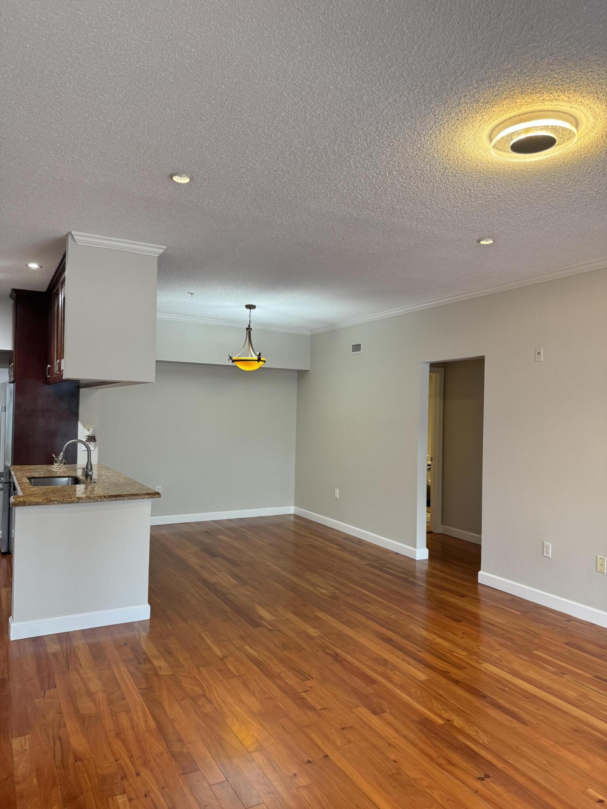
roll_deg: -1.4
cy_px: 404
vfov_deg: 71.6
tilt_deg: +0.8
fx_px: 561
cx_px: 304
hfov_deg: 56.8
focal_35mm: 24
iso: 125
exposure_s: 1/60
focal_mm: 6.76
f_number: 1.78
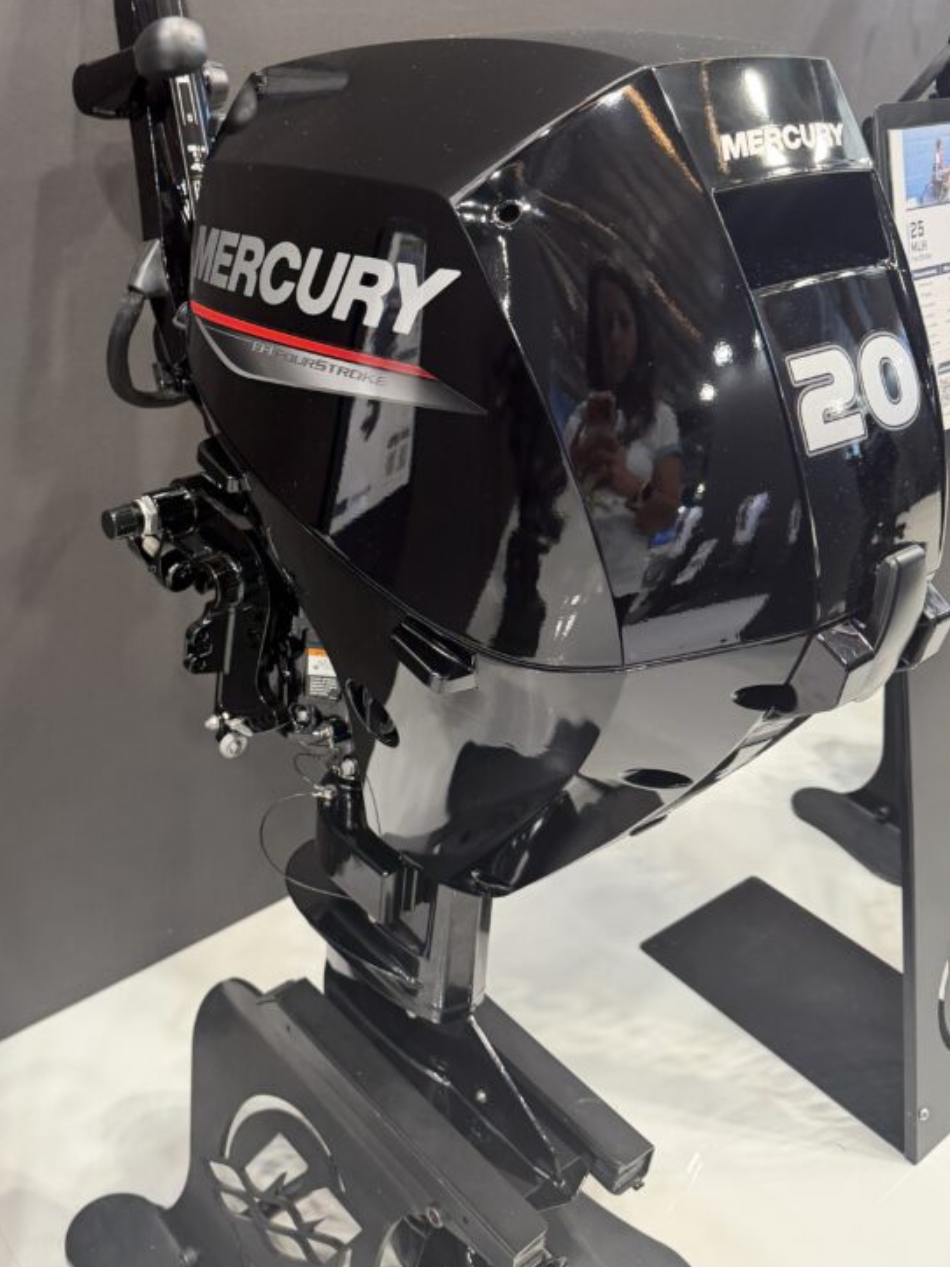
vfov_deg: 53.7
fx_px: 1244
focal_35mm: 34
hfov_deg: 41.1
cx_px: 298
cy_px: 522
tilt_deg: -25.7
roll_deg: -3.4
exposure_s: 1/50
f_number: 1.78
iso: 160
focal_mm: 6.76
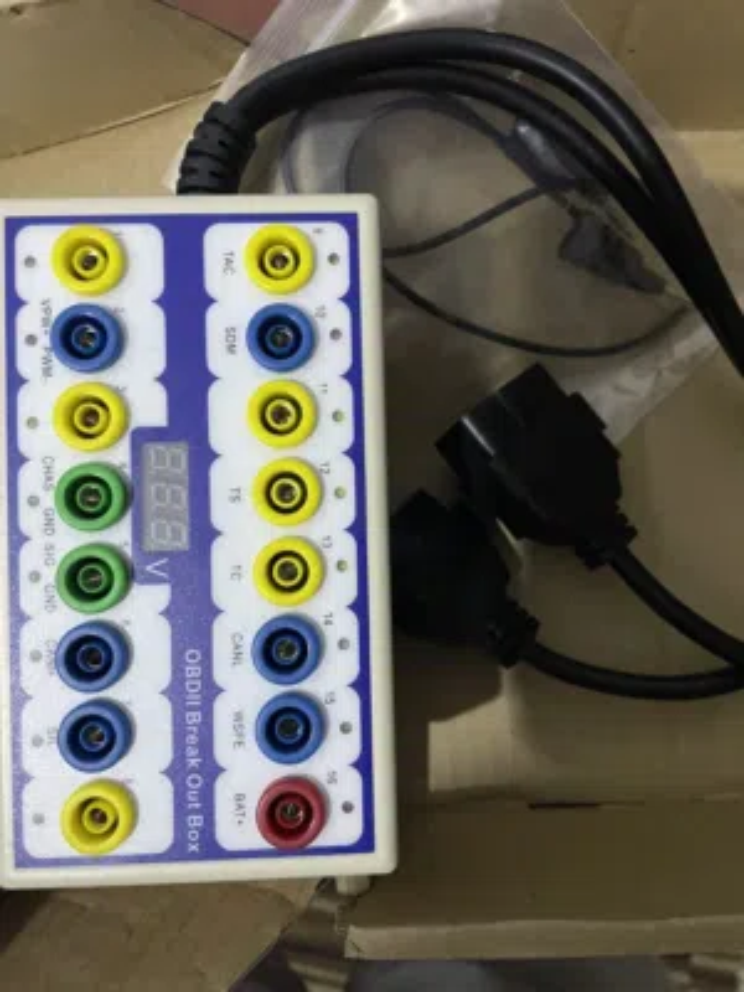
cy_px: 496
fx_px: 745
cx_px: 372
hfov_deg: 53.1
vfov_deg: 67.3
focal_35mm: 26
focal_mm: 4.2
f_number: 1.6
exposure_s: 1/25
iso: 500
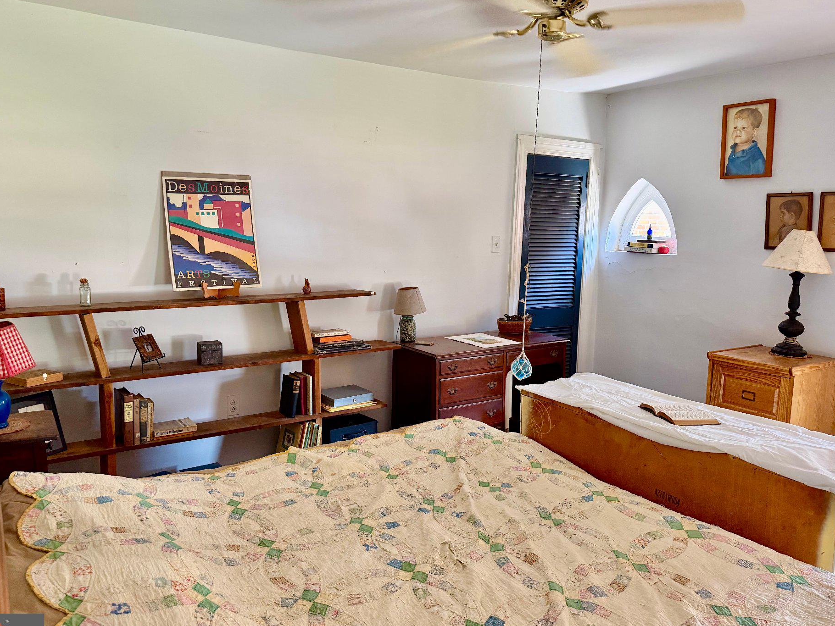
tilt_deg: -6.4
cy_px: 299
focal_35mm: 27
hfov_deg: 65.3
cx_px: 399
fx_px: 651
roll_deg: -1.7
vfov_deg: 51.3
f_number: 1.78
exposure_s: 1/60
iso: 500
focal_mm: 6.76
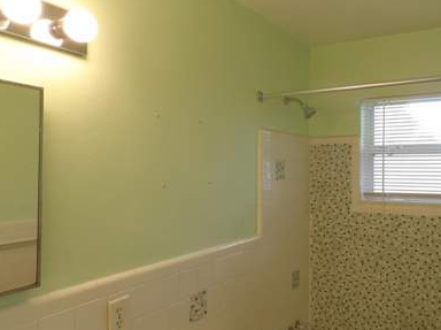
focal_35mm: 30
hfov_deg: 59.7
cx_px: 254
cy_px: 166
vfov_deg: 46.7
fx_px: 382
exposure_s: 1/33
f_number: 3.2
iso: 111
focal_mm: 4.3
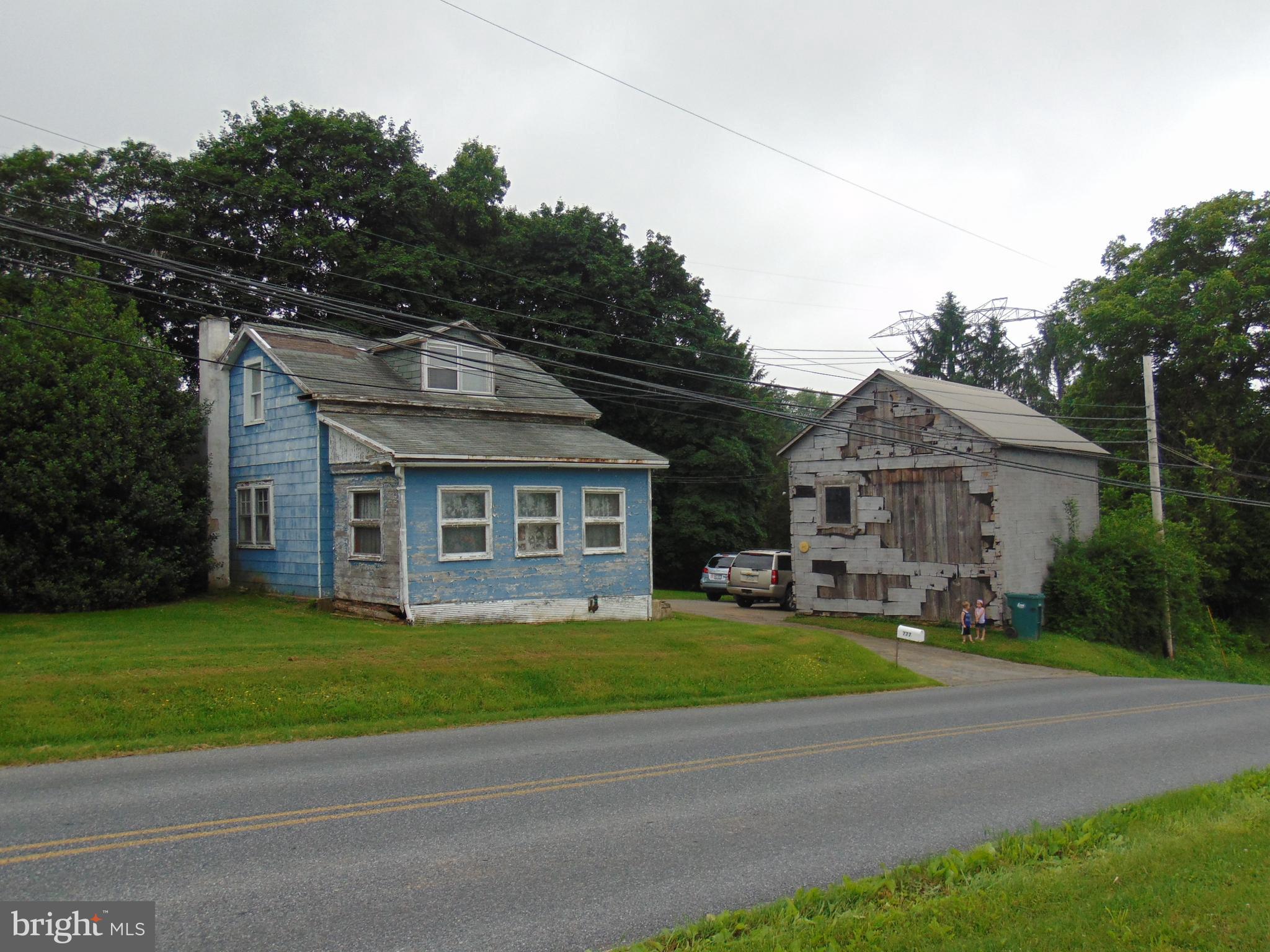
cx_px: 635
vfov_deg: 46.8
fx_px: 1101
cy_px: 476
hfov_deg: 60.0
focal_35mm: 30
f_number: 3.1
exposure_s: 1/800
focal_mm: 5.4
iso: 80
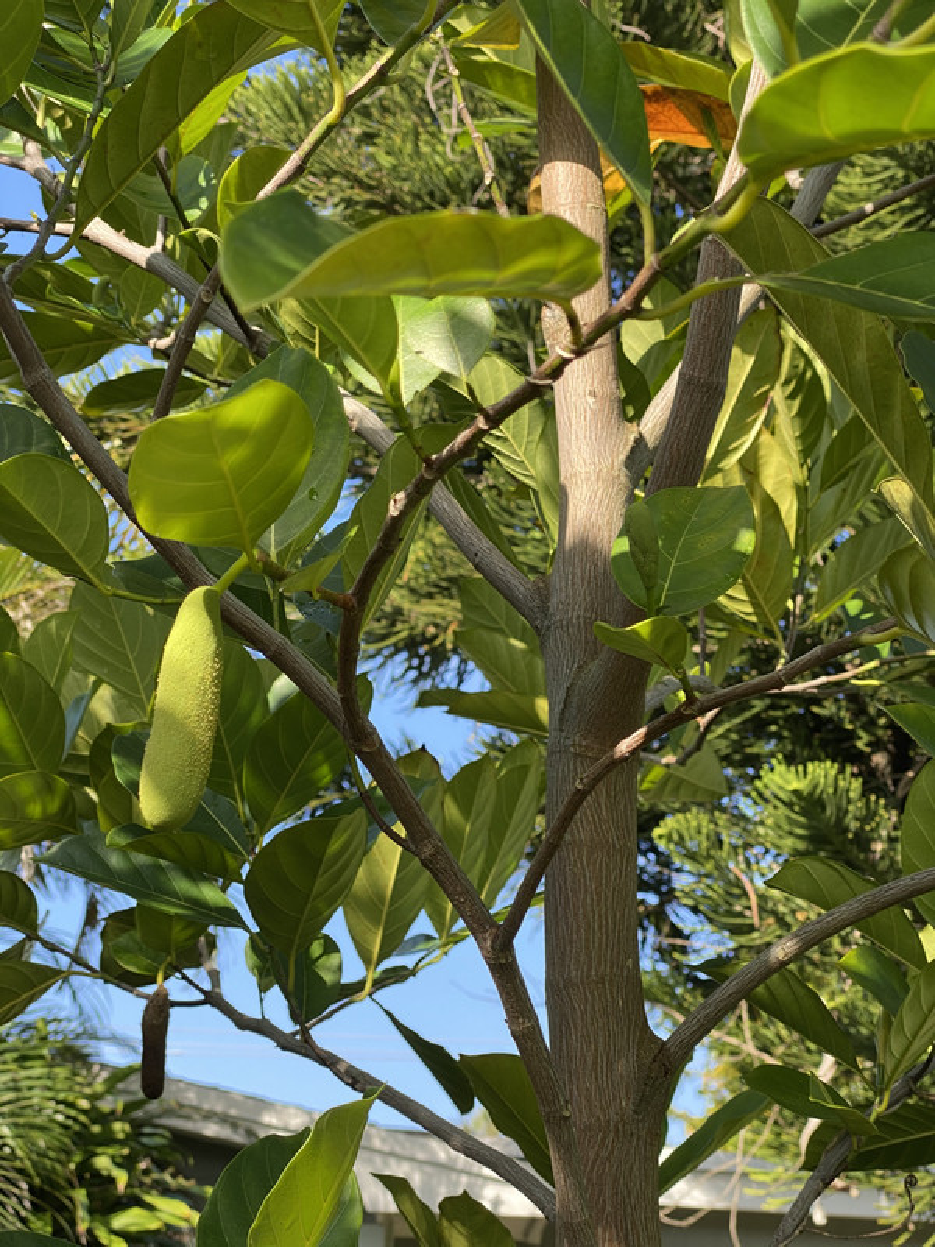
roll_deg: -1.0
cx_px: 468
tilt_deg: +23.9
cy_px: 624
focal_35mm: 52
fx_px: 1873
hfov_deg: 28.0
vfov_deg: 36.8
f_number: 2
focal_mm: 6
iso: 20
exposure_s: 1/311
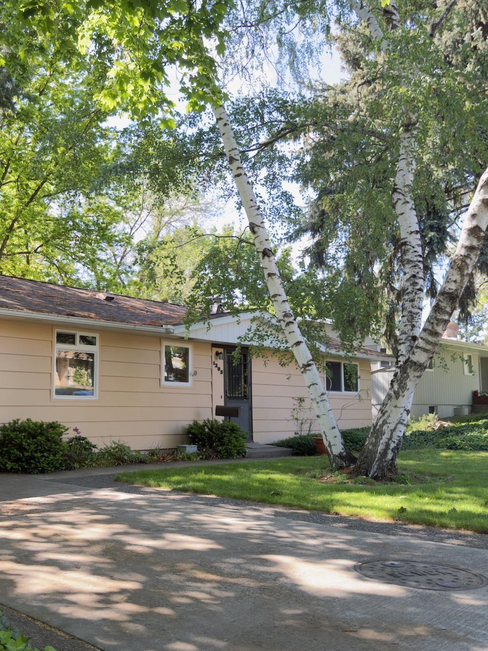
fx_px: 620
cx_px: 121
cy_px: 334
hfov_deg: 41.6
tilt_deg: +7.1
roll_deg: -0.5
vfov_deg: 55.3
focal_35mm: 33
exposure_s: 1/218
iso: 64
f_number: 1.78
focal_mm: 6.76
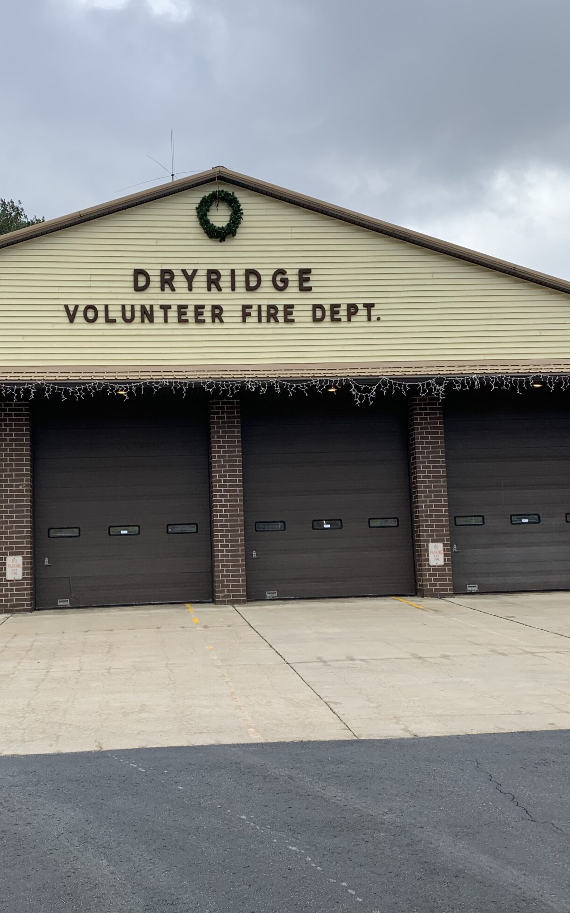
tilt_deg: +5.4
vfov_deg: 54.0
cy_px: 489
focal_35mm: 36
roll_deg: +1.9
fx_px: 895
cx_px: 217
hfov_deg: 35.2
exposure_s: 1/399
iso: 25
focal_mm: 4.25
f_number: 1.8
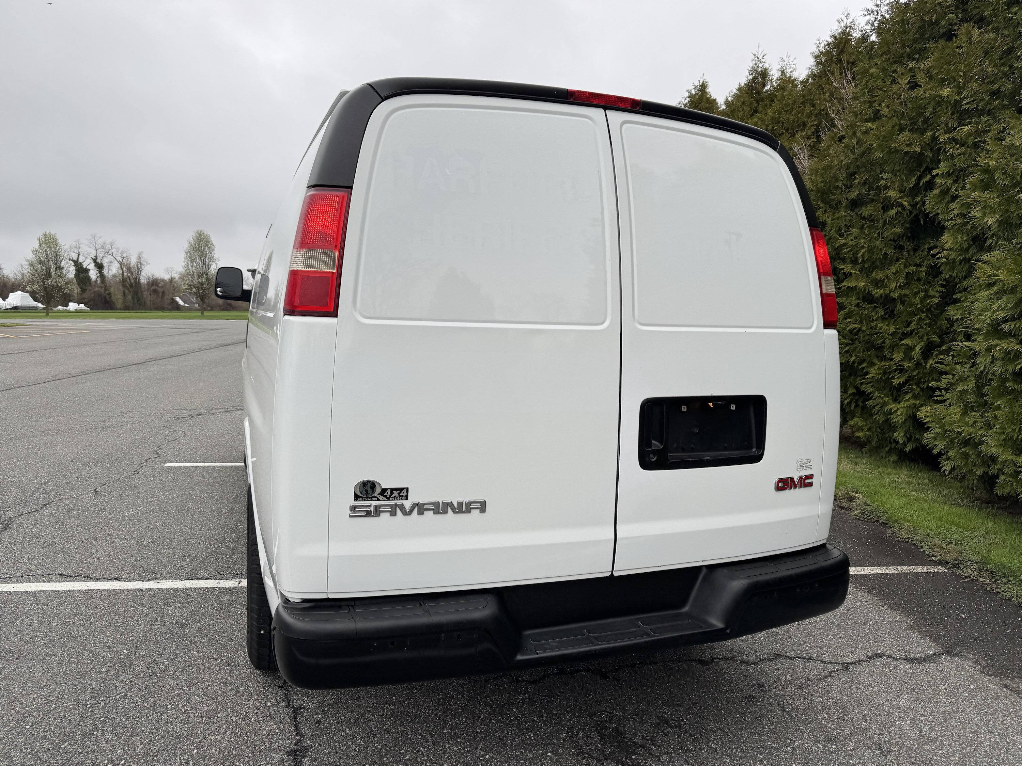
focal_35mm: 24
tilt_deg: -7.0
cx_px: 511
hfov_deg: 71.6
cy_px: 383
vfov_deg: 56.8
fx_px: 709
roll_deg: -1.6
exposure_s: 1/664
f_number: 1.78
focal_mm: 6.76
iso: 80
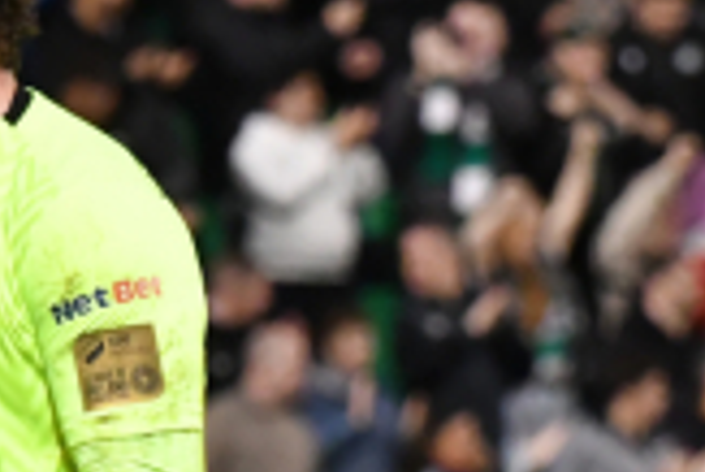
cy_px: 717
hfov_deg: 1.8
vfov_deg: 1.2
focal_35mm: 1141
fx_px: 22373
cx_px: 13
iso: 4500
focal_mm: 155
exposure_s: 1/1000
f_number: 4
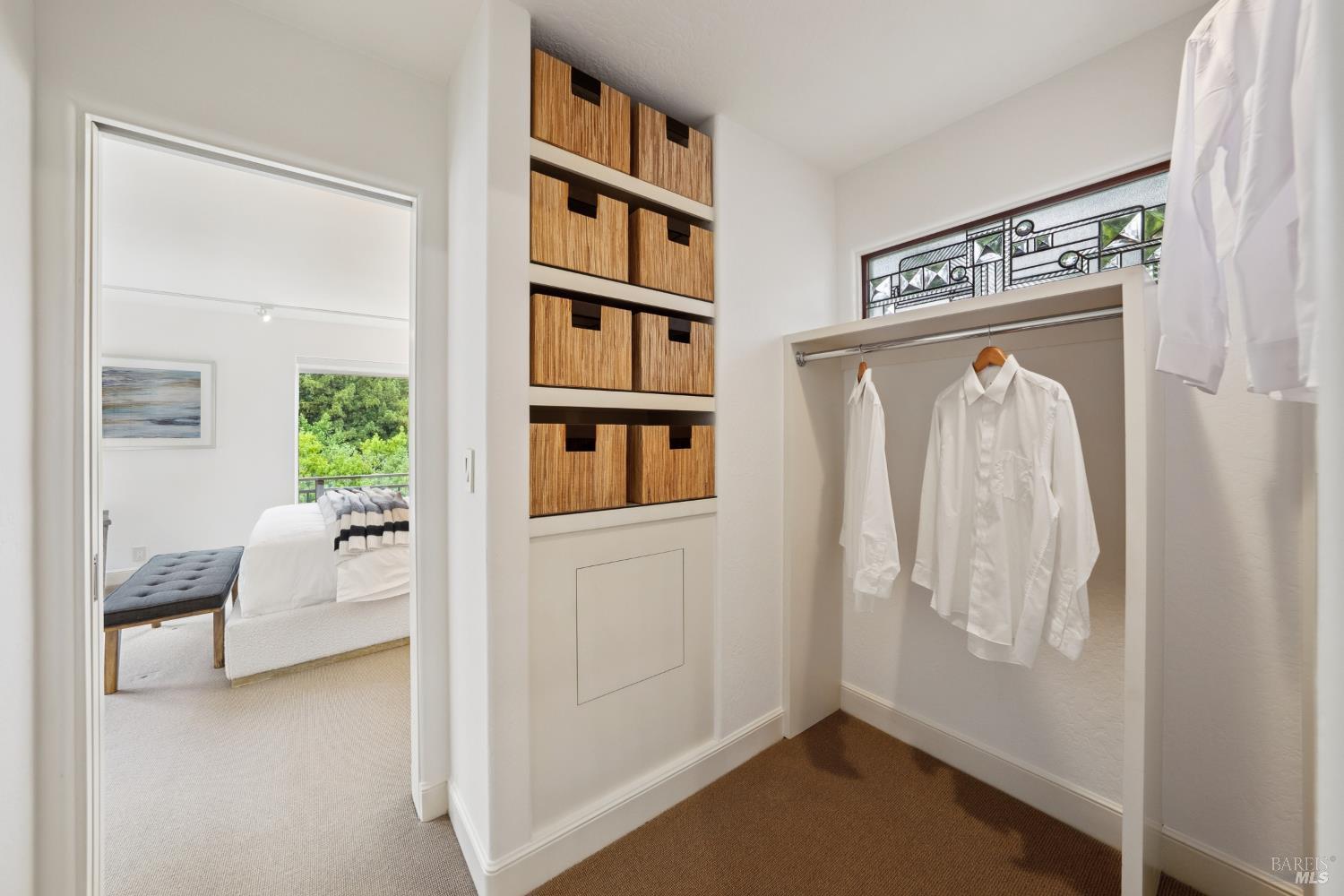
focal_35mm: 12
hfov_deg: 112.6
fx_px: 448
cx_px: 672
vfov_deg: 90.0
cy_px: 448
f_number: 8
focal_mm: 12
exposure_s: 1/30
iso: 640
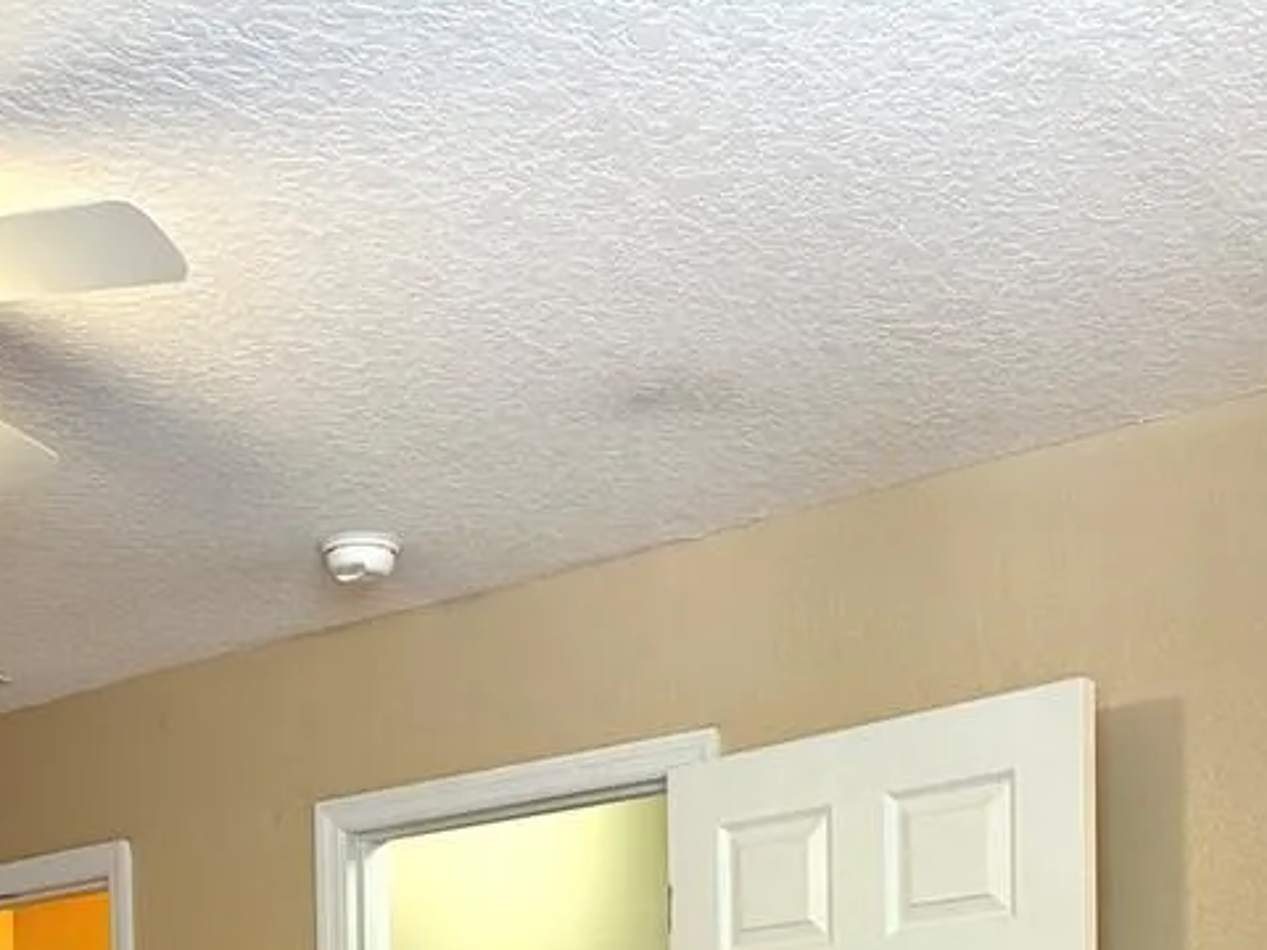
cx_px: 573
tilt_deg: -0.9
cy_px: 1293
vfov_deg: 17.1
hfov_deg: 24.4
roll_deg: +0.8
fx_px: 2928
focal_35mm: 80
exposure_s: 1/60
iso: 160
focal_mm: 6.76
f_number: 1.78
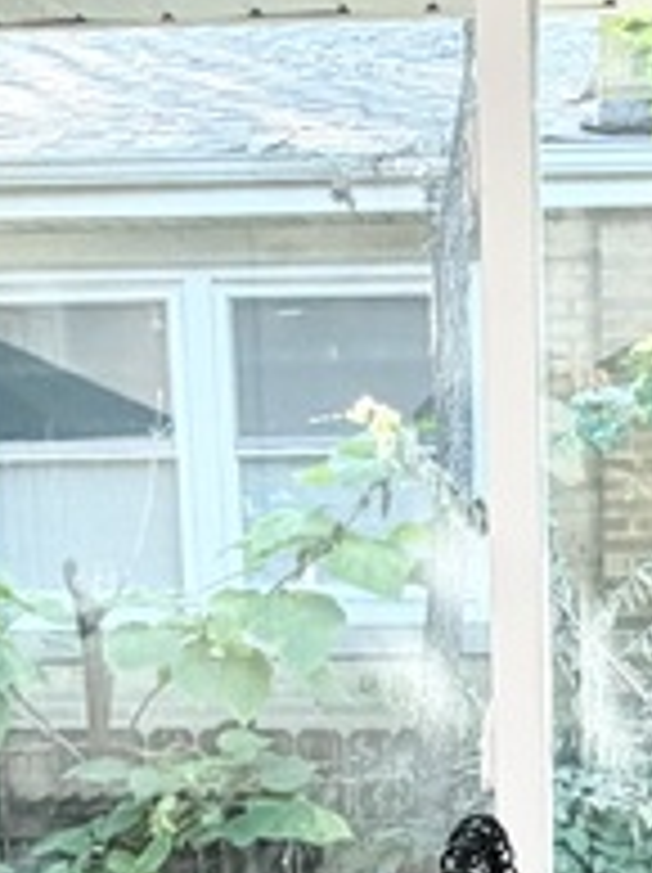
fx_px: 1963
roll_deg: +0.6
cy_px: 846
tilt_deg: -11.7
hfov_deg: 18.6
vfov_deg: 24.1
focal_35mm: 78
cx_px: 540
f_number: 2.2
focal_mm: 2.22
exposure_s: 1/47
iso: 250
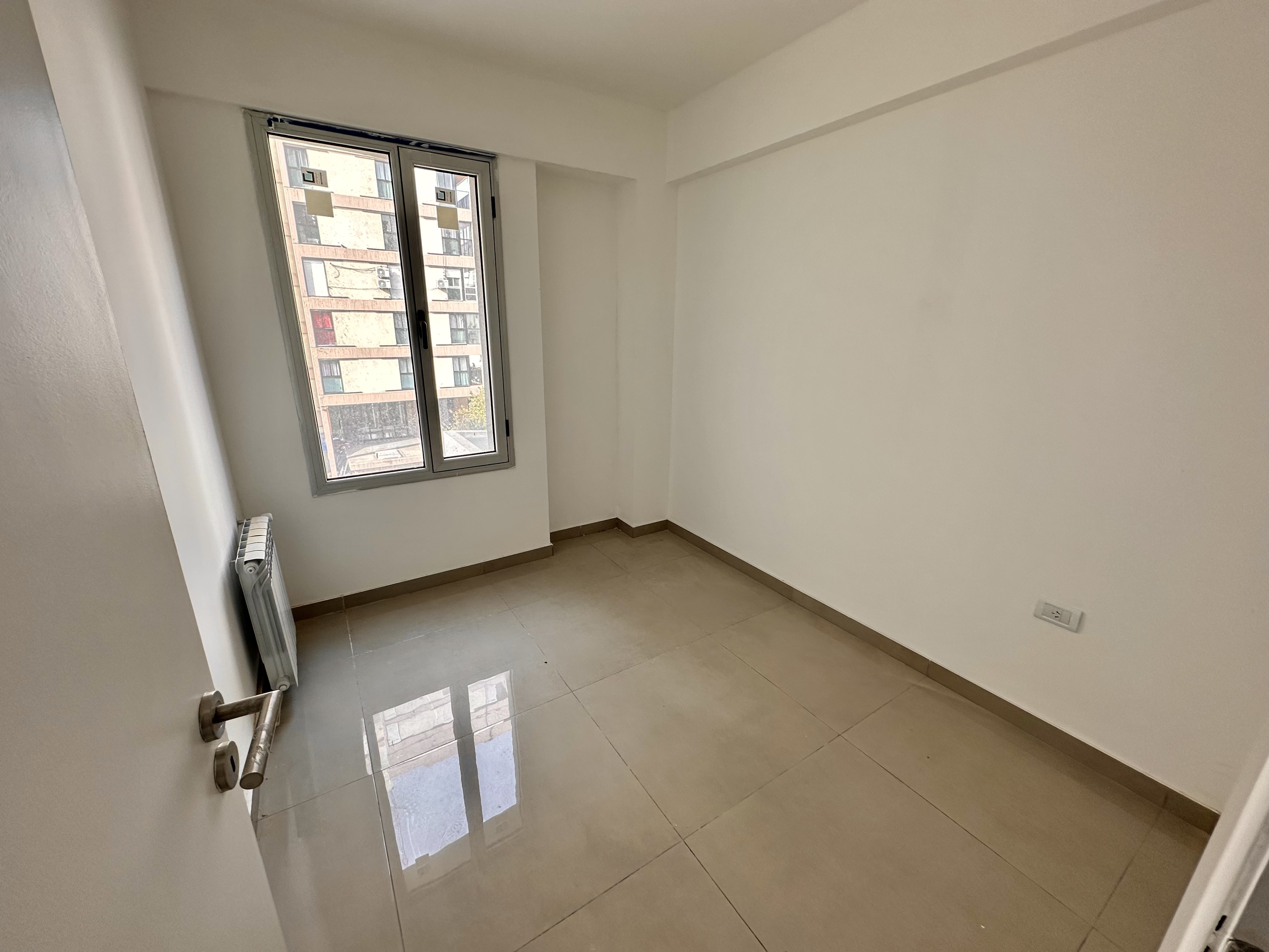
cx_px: 634
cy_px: 476
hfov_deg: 102.1
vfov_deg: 85.7
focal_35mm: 14
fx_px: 513
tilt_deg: -16.4
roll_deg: +0.1
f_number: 2.2
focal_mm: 2.22
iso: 80
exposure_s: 1/99
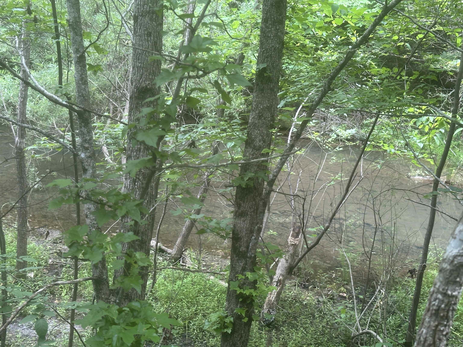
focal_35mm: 48
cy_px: 174
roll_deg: -5.3
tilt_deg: -14.9
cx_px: 232
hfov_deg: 39.7
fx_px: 642
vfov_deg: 30.3
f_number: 1.78
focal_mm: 6.86
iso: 100
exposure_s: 1/60
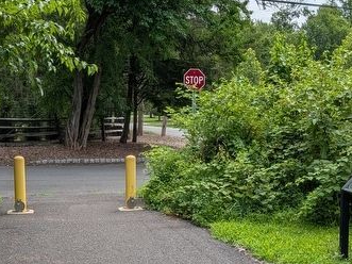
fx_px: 590
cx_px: 184
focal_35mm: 58
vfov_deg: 25.0
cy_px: 193
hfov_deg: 33.2
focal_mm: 4.53
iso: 27
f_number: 1.7
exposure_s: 1/1391
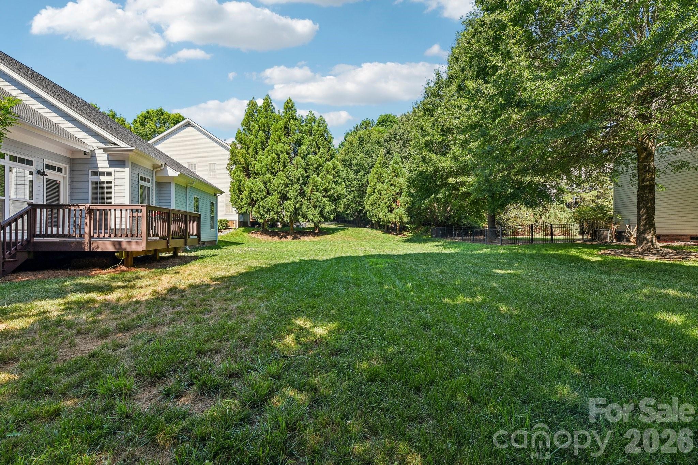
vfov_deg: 81.2
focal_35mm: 14
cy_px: 232
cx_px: 349
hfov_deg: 104.3
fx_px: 271
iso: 200
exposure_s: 1/50
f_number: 11
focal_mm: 14
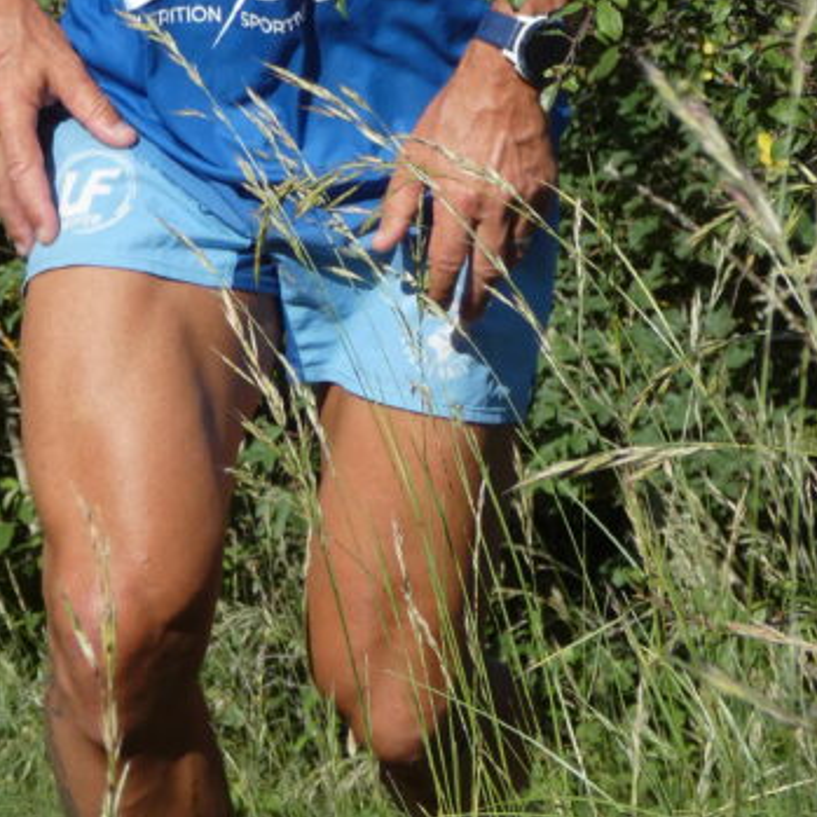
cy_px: 87
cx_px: 297
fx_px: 5127
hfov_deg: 9.1
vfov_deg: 9.1
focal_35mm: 192
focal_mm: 13.3
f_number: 4.4
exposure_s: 1/640
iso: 80
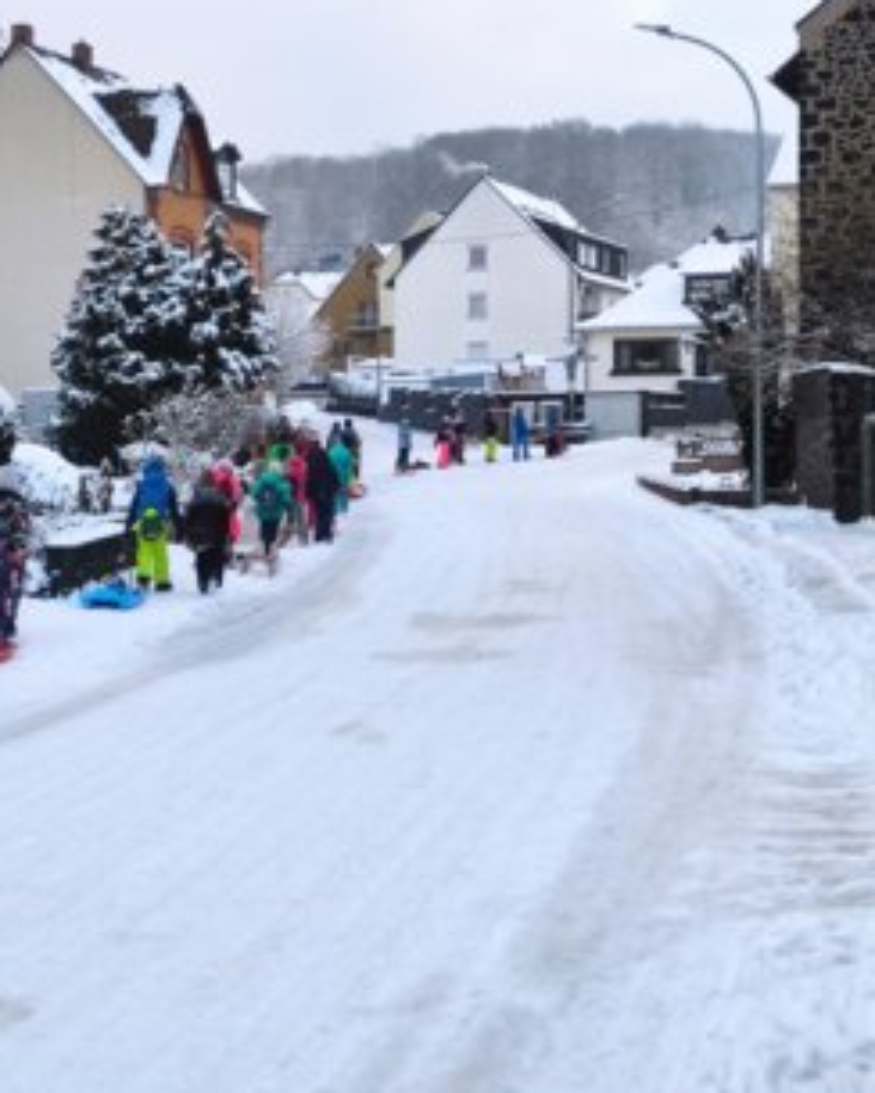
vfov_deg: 55.5
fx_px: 1036
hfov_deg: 45.8
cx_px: 412
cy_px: 473
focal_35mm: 32
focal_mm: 5.43
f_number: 1.89
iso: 170
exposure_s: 1/100
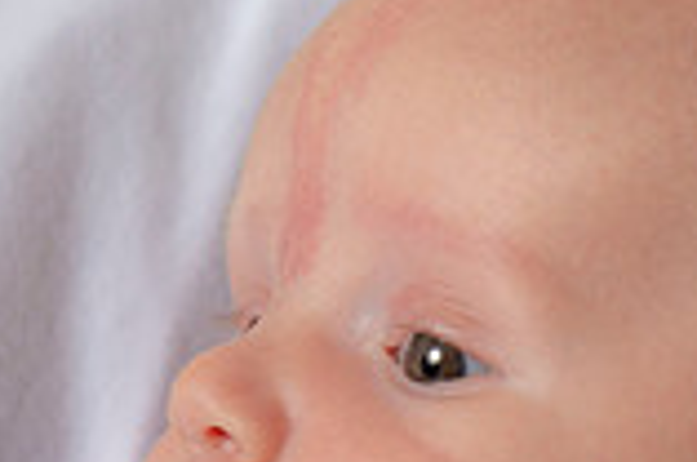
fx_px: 11438
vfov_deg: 2.3
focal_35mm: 592
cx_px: 630
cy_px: 529
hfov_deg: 3.5
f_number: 5.6
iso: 250
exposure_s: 1/200
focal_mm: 160
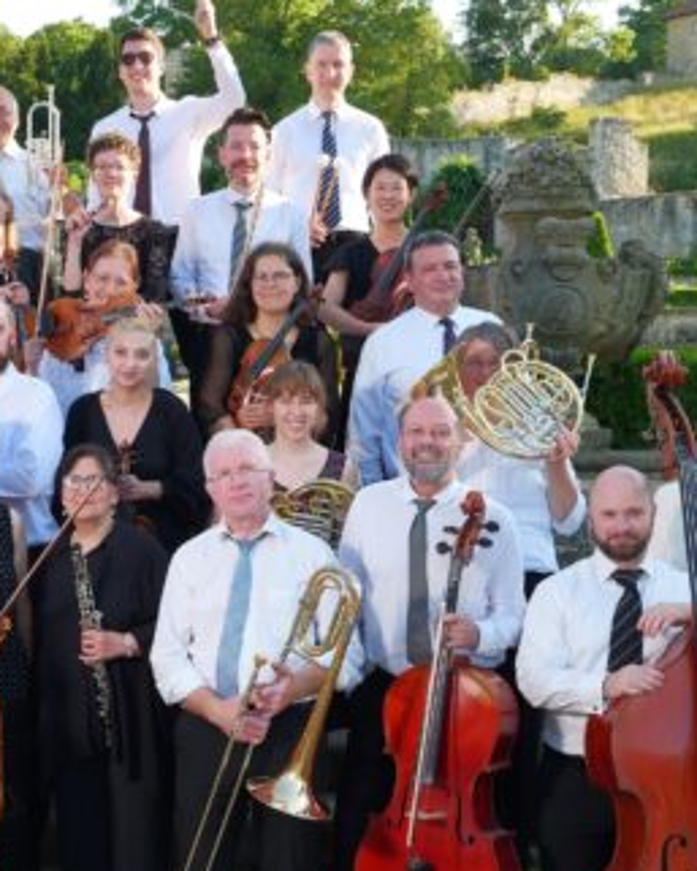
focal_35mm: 65
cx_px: 57
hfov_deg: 22.9
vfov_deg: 29.0
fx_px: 1675
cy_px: 558
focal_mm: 29
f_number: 8
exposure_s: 1/160
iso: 400
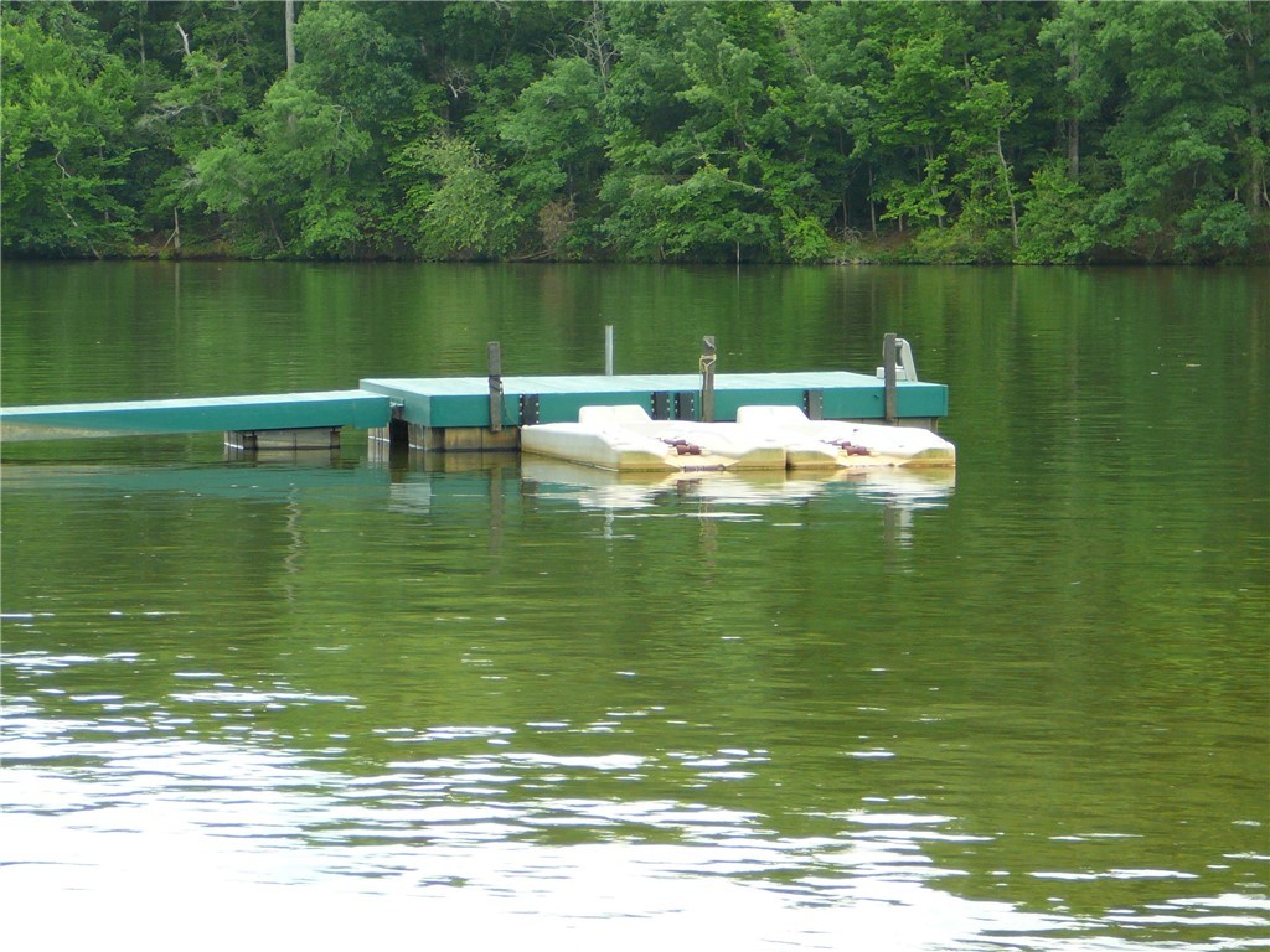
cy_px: 476
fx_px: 4696
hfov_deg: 15.4
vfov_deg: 11.6
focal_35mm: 128
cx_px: 635
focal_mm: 19
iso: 80
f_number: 3.9
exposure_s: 1/100
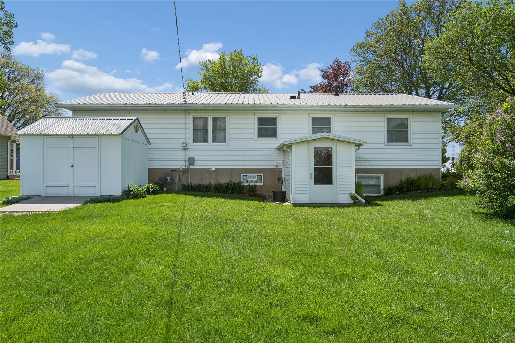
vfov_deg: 57.2
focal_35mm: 22
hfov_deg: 78.6
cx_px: 258
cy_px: 172
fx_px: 315
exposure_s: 1/400
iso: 400
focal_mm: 22
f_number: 11
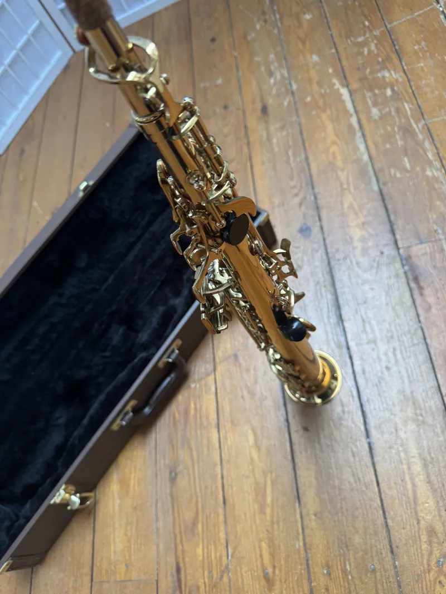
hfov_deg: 56.8
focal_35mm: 24
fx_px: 412
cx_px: 223
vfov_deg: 71.6
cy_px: 297
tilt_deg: -59.3
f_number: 1.78
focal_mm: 6.76
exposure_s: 1/60
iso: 250
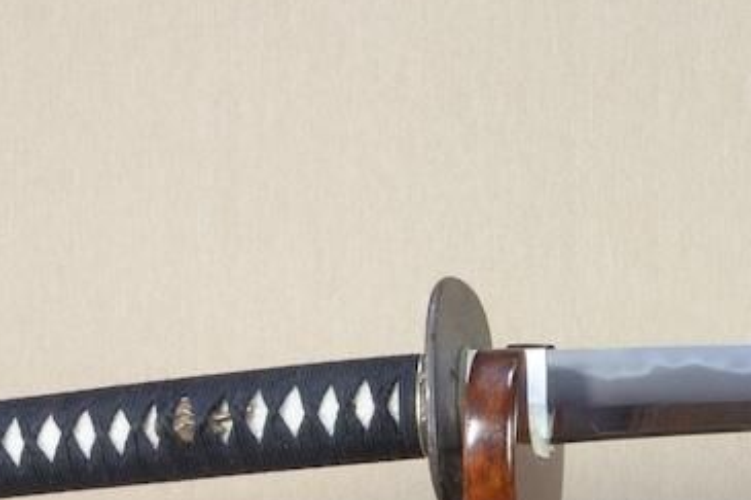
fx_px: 2398
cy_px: 468
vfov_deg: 11.8
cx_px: 1144
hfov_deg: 16.2
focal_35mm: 115
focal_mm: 20
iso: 400
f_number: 11
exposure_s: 1/2
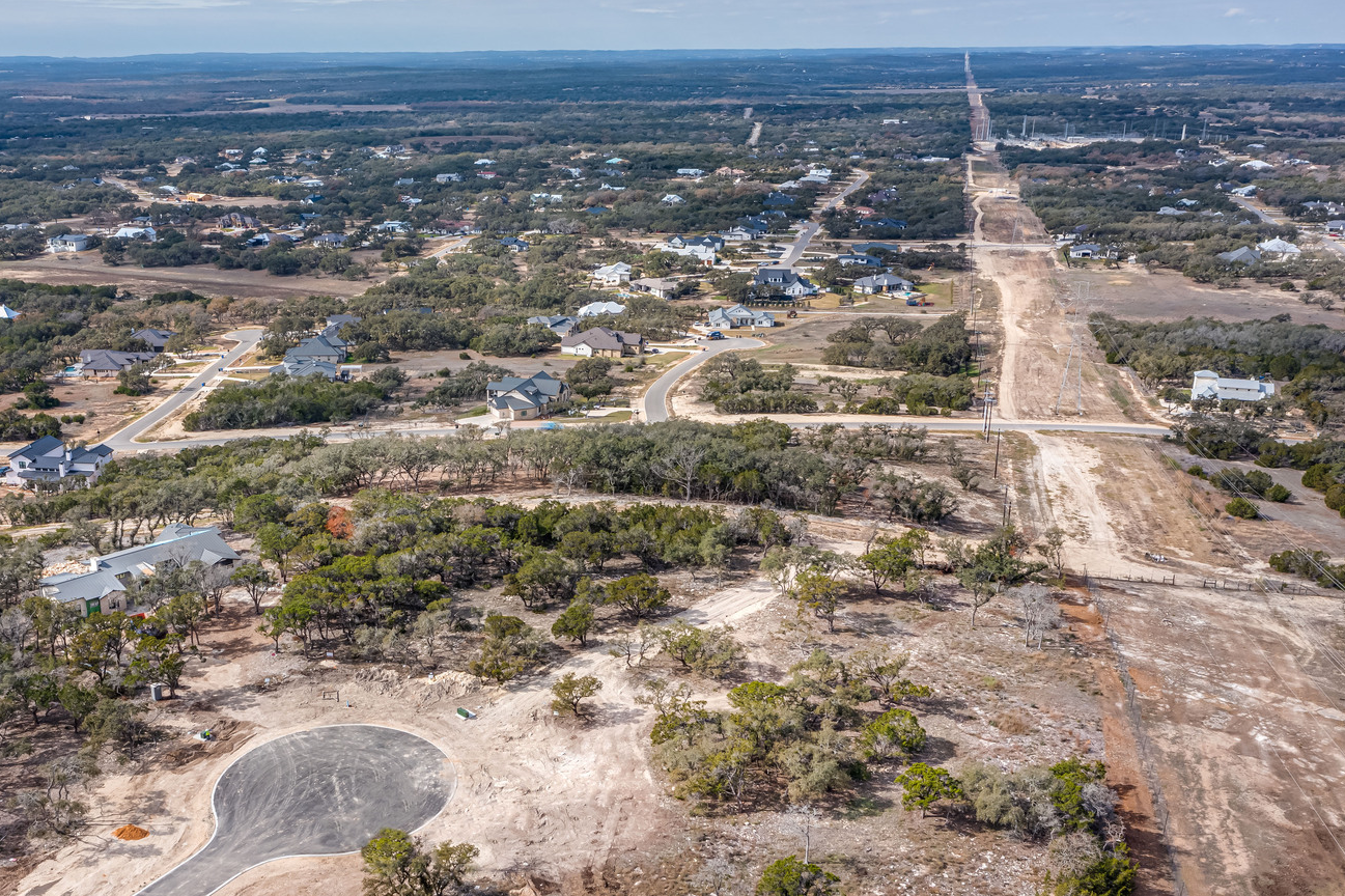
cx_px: 522
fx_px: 1307
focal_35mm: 35
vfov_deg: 37.8
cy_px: 493
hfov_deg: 54.0
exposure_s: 1/400
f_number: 5.6
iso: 100
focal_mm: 10.3
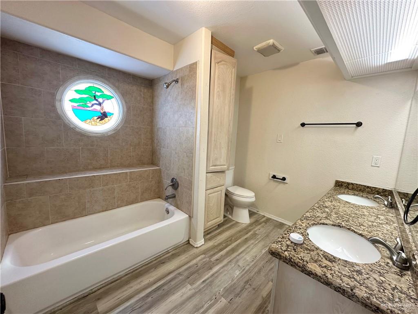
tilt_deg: -6.7
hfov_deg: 102.1
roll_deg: -3.8
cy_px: 157
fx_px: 169
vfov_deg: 85.7
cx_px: 209
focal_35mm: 14
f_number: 2.2
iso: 200
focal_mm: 2.22
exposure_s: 1/120
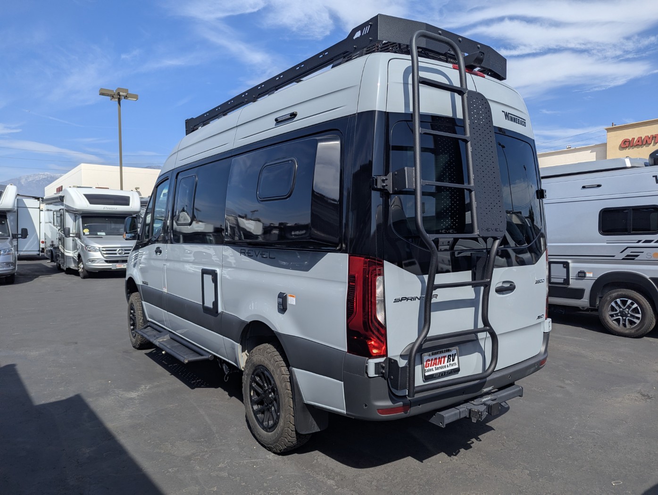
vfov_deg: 56.9
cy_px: 248
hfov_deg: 71.5
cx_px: 329
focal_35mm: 24
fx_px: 457
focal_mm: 6.81
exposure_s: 1/2695
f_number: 1.85
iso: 43
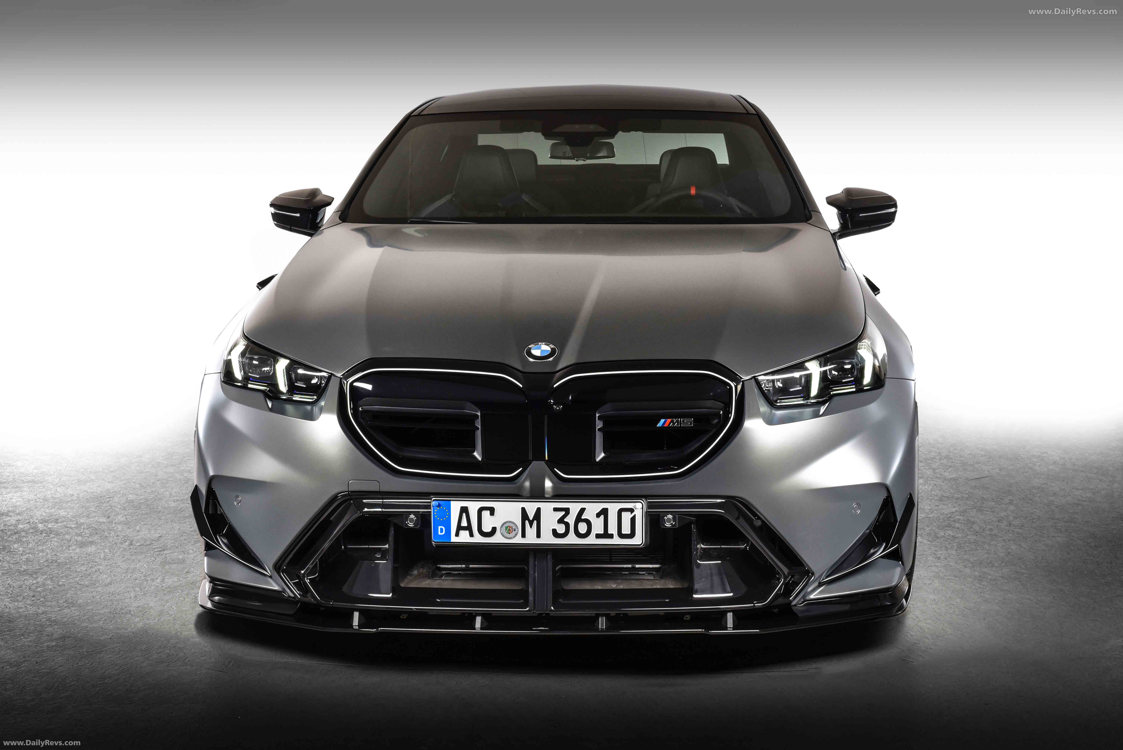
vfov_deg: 24.2
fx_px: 1747
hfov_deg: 35.6
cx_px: 562
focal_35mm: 56
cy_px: 375
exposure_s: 1/125
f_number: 11
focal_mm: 56
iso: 1250
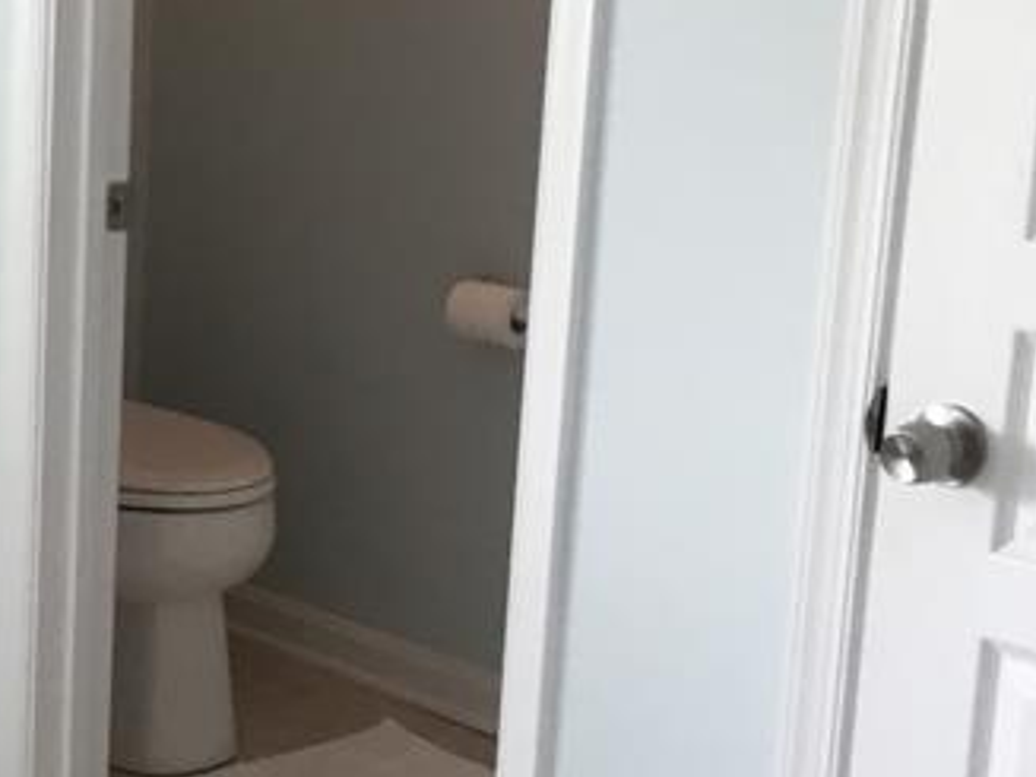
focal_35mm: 97
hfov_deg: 19.4
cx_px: -101
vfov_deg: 15.2
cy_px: 425
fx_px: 2902
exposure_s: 1/30
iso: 50
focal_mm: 3.3
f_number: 2.4
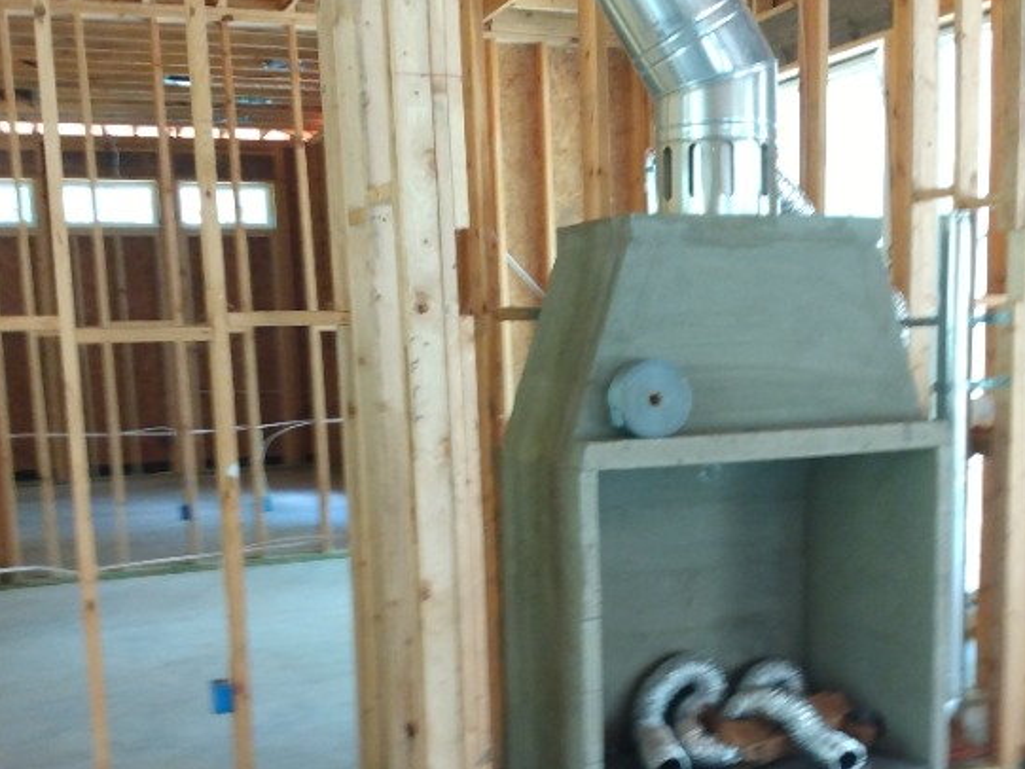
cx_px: 625
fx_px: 1007
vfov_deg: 41.1
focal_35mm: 34
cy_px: 528
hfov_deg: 53.5
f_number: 2
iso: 434
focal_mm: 3.54
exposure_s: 1/30
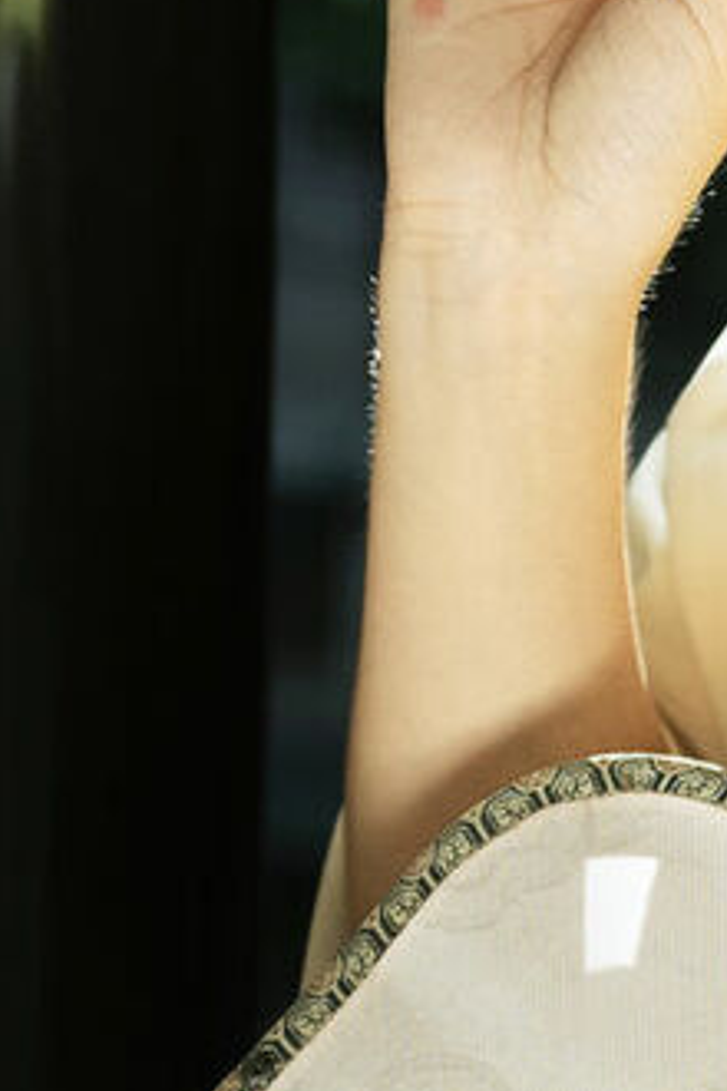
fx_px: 8966
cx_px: 1332
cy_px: 516
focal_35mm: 296
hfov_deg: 4.6
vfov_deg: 7.0
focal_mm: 62
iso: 125
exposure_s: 1/160
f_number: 4
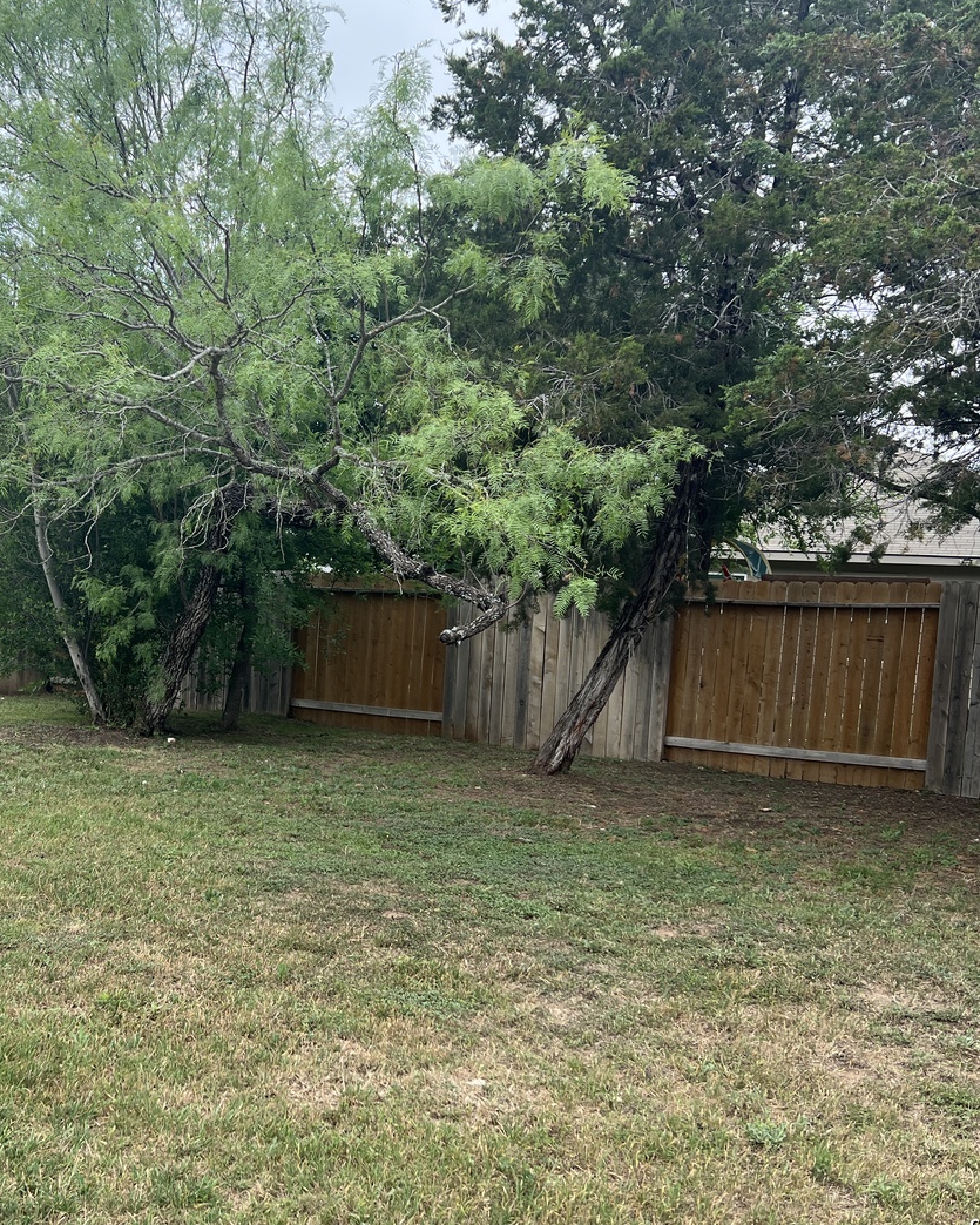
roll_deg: -2.1
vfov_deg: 51.5
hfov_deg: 41.0
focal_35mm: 35
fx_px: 1269
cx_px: 249
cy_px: 620
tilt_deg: -3.9
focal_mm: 5.7
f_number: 1.5
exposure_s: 1/1038
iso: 50
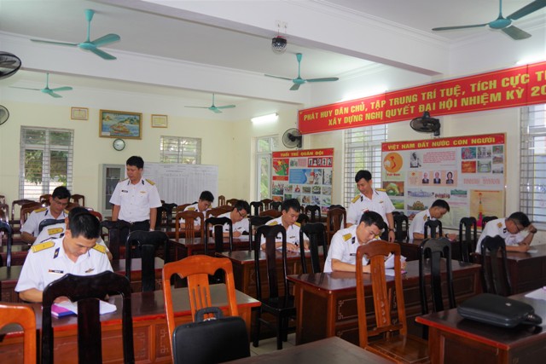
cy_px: 182
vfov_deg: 48.0
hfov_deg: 67.4
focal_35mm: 27
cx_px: 273
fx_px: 410
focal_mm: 18
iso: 400
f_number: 3.5
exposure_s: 1/80
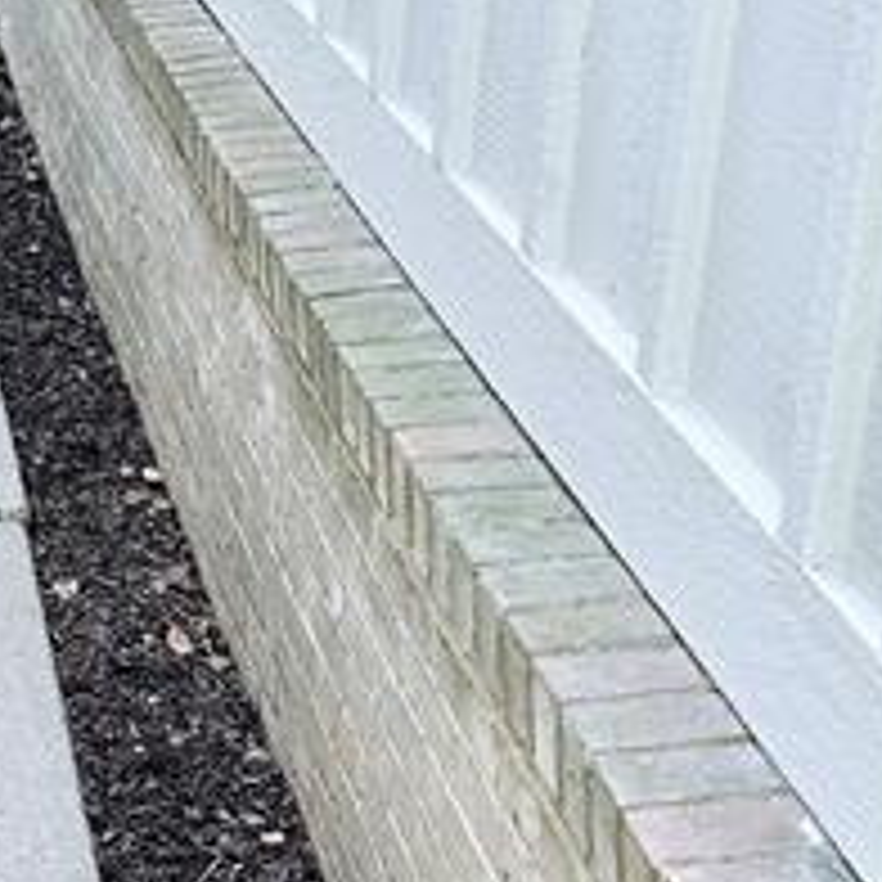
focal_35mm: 83
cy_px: 189
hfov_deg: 19.6
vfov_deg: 20.7
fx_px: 2393
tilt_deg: -15.5
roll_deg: -1.3
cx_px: -176
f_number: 1.78
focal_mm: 6.76
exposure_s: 1/598
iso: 80
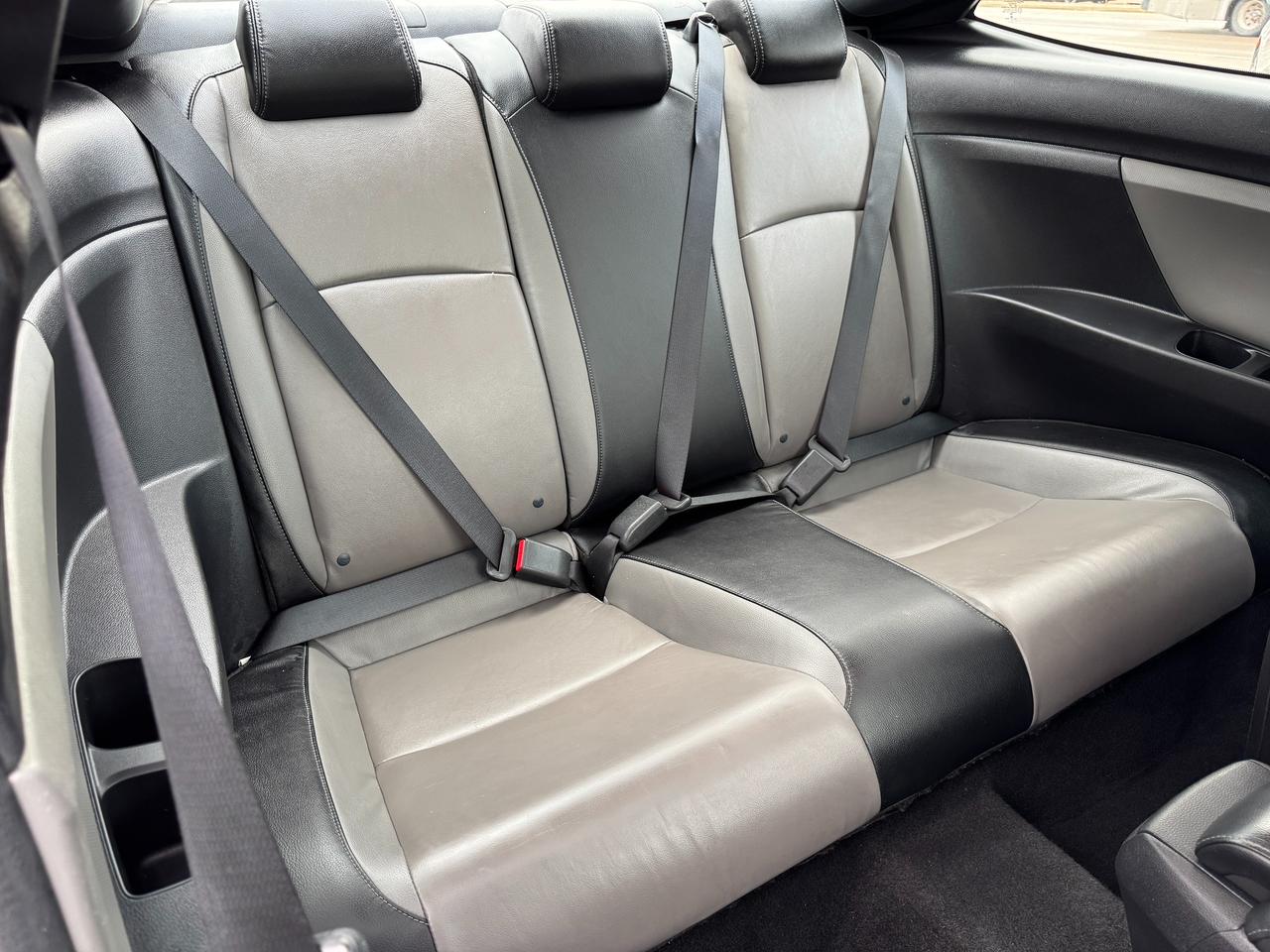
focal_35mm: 24
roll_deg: +0.6
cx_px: 635
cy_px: 476
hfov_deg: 71.6
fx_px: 881
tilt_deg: -28.3
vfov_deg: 56.8
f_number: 1.78
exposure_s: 1/105
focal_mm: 6.76
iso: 200
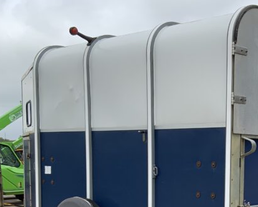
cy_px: 204
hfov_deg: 26.3
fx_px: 534
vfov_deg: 21.1
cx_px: 231
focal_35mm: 70
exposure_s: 1/1221
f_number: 1.8
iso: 16
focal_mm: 3
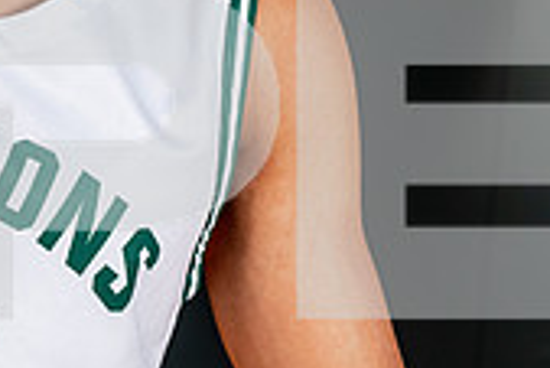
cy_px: -246
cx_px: -146
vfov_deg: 6.5
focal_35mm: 209
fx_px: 3196
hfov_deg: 9.7
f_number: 8
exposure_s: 1/125
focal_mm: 61
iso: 125
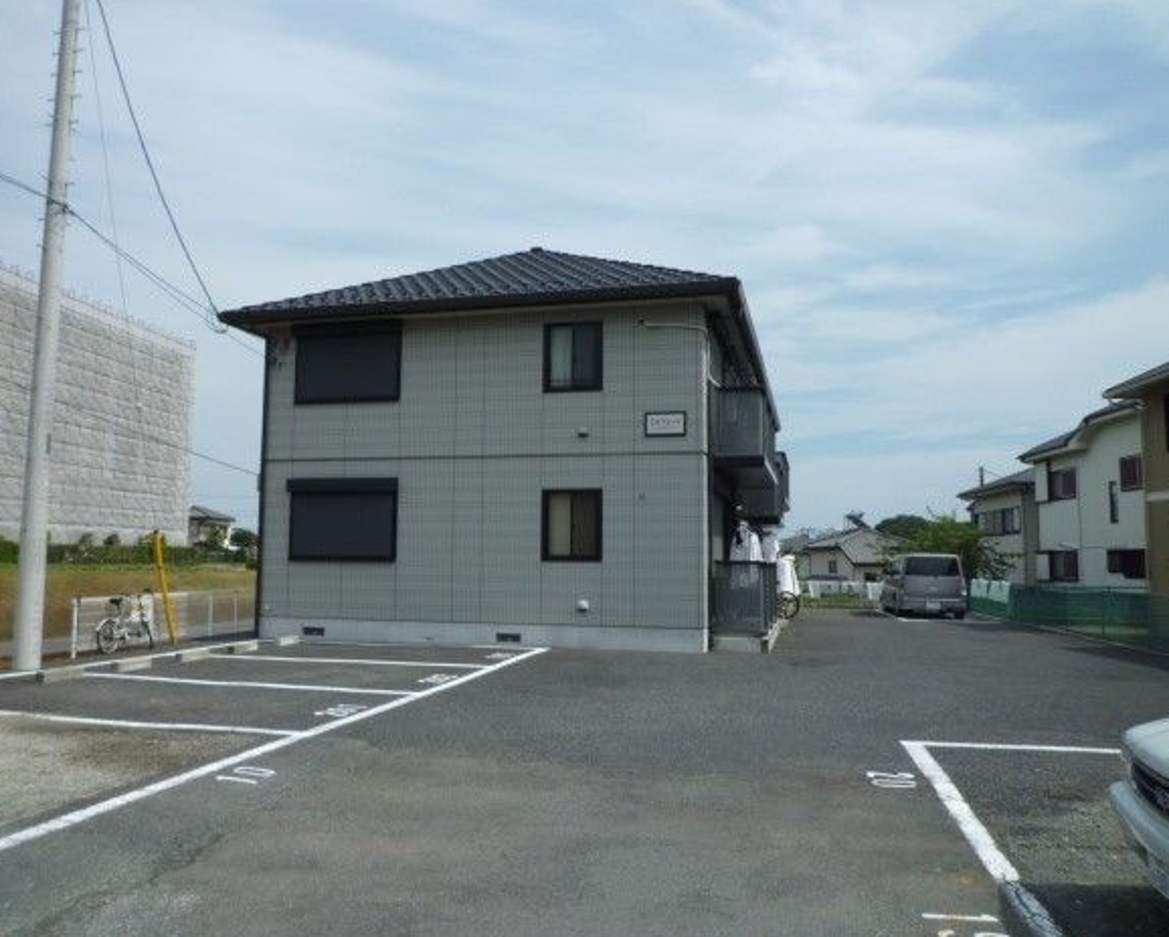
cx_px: 552
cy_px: 476
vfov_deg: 53.2
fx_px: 935
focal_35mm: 27
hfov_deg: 64.0
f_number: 4.5
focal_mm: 4.4
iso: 80
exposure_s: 1/800
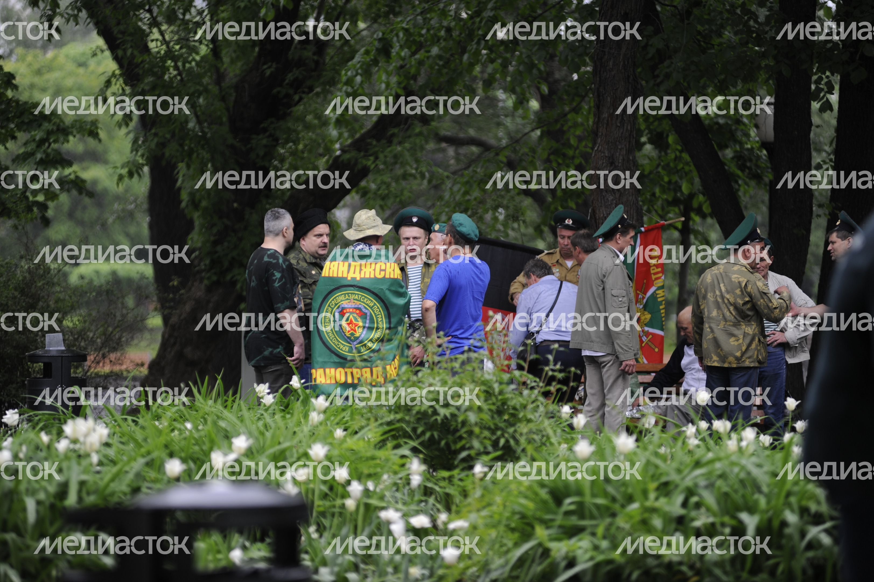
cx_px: 437
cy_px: 291
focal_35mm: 200
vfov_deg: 6.9
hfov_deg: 10.3
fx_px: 4852
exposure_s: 1/200
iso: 250
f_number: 3.2
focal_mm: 200
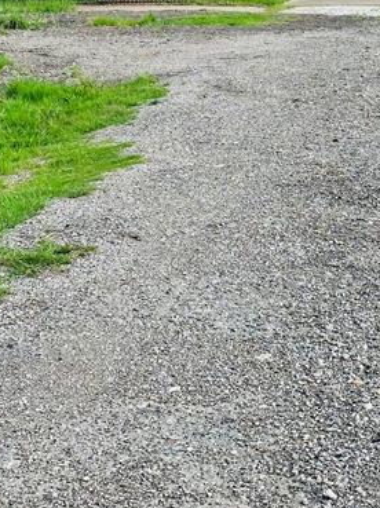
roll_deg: -0.3
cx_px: 249
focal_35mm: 100
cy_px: 65
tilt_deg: -3.9
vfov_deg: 19.4
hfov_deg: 14.7
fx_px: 1466
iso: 64
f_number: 1.78
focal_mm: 6.86
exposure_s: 1/2469
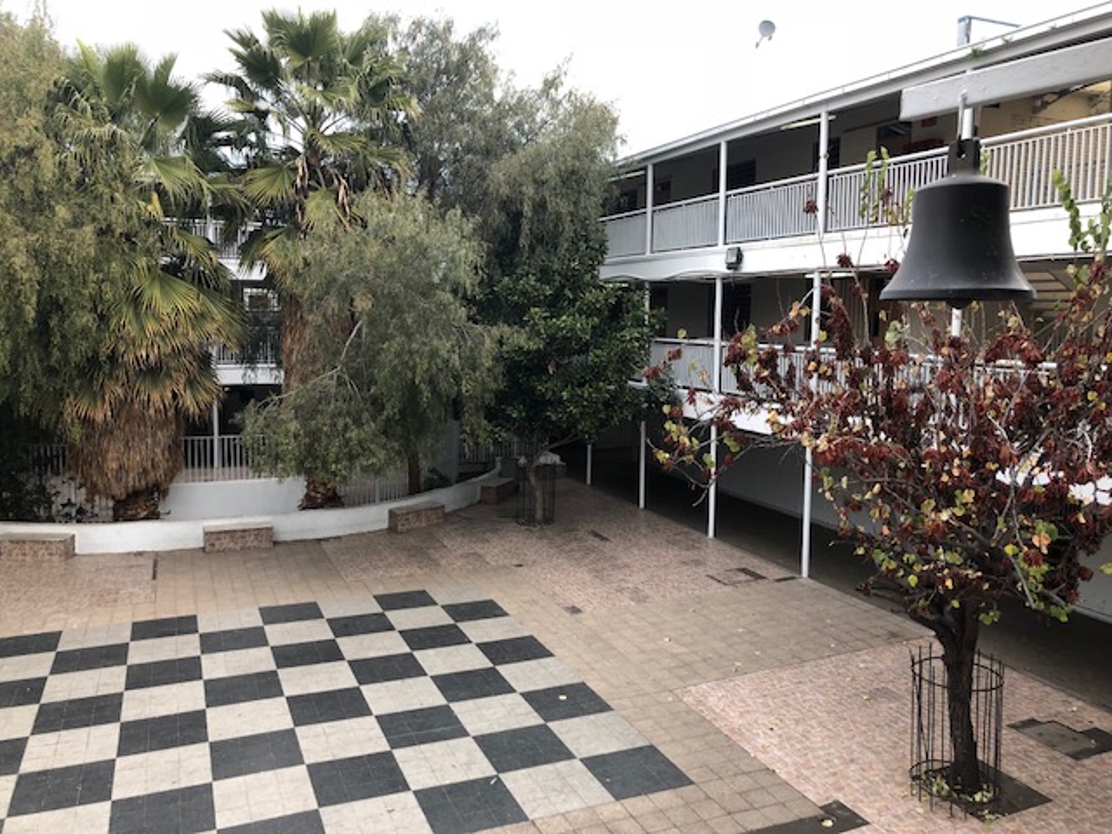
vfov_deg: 49.7
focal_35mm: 28
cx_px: 556
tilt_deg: -5.8
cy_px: 417
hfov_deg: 63.4
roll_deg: -1.7
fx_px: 899
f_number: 1.8
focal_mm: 3.99
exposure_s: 1/50
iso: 25
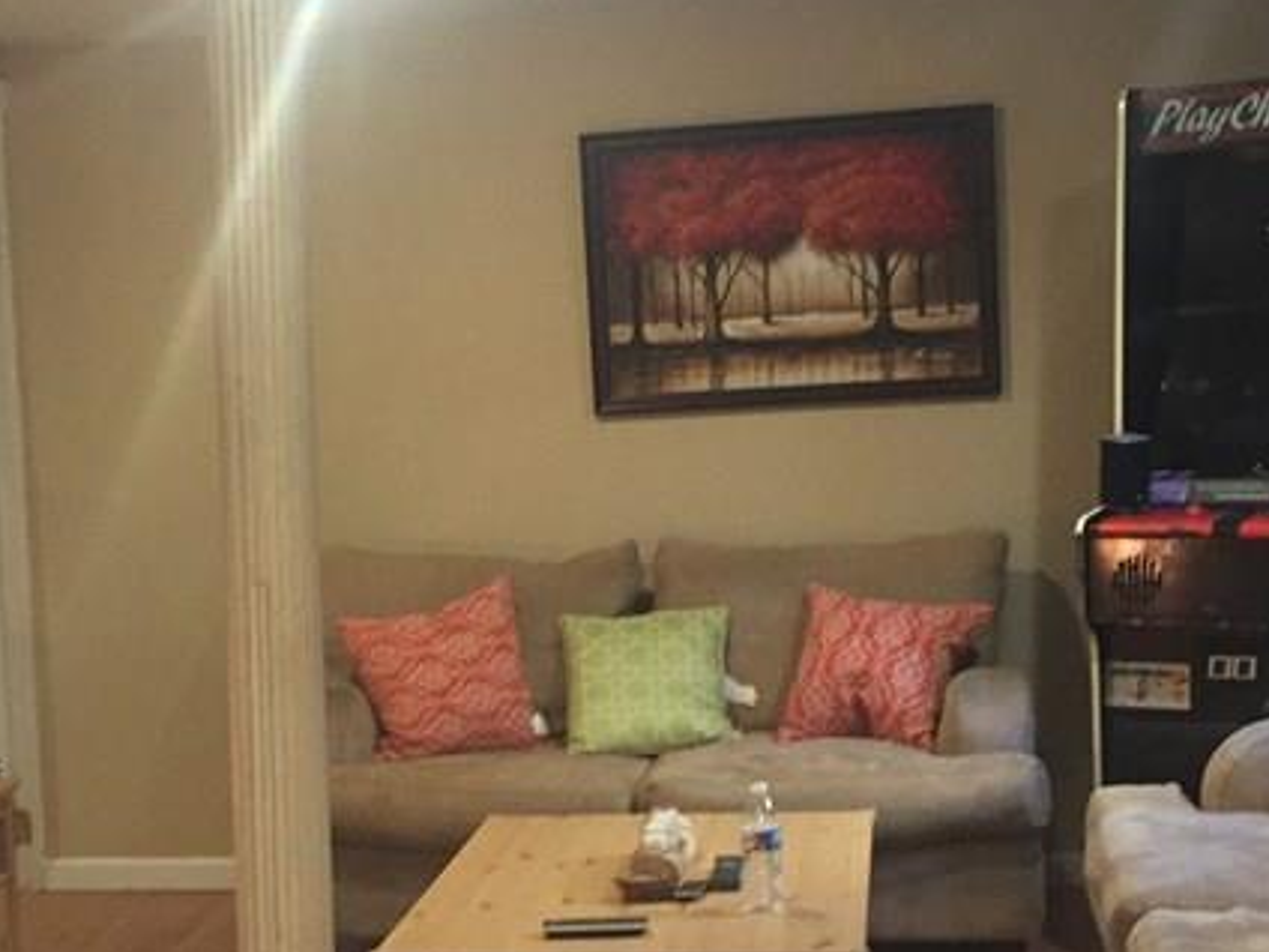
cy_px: 635
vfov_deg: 20.9
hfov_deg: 27.7
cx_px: 467
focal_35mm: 70
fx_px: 2566
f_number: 2.2
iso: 250
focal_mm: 4.15
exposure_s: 1/17
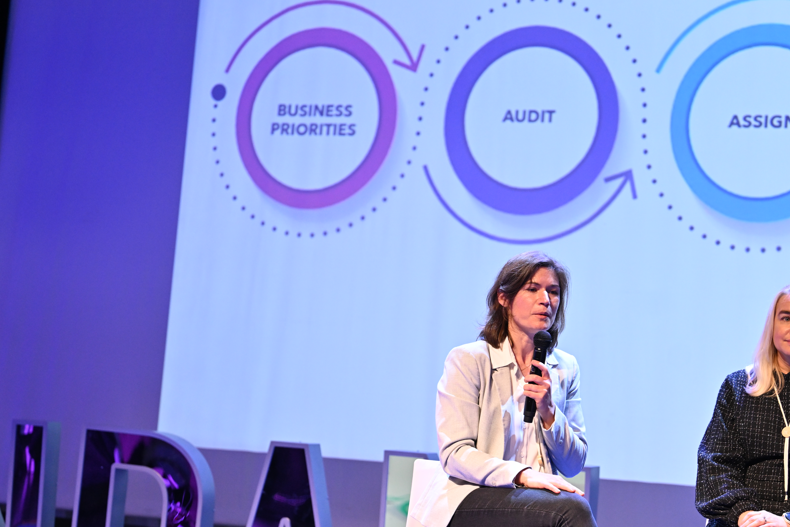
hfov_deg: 22.1
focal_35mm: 92
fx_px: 2019
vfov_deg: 14.8
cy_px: 328
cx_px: 429
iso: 1600
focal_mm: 70
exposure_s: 1/200
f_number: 2.8
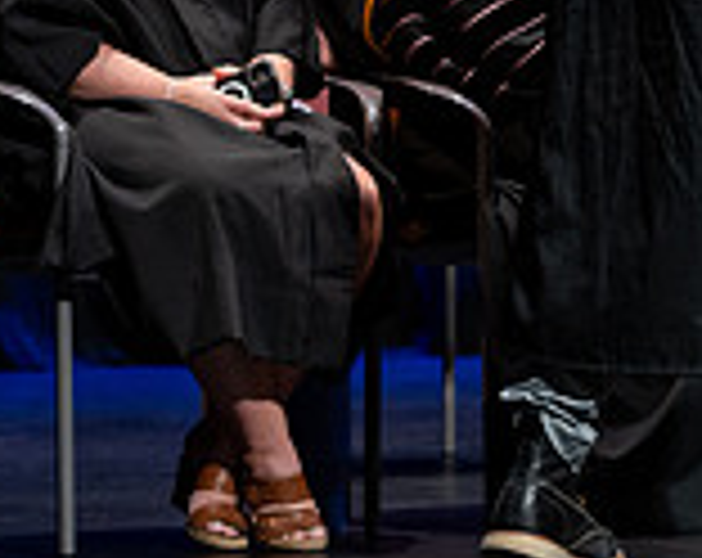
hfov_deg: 7.8
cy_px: -88
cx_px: 1058
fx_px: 5078
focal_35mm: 245
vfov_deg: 6.3
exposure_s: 1/250
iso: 500
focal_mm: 70
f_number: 2.8
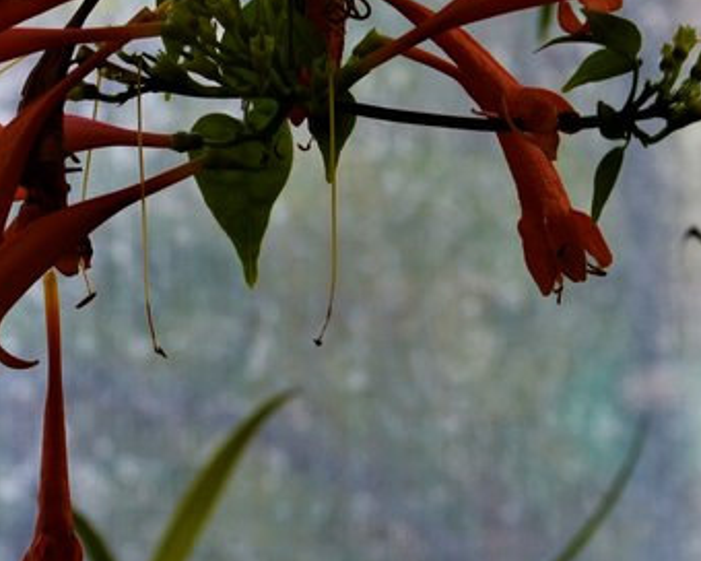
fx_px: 7201
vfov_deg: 4.5
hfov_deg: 5.6
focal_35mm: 347
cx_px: 491
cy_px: 136
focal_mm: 105
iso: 400
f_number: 9
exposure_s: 1/125
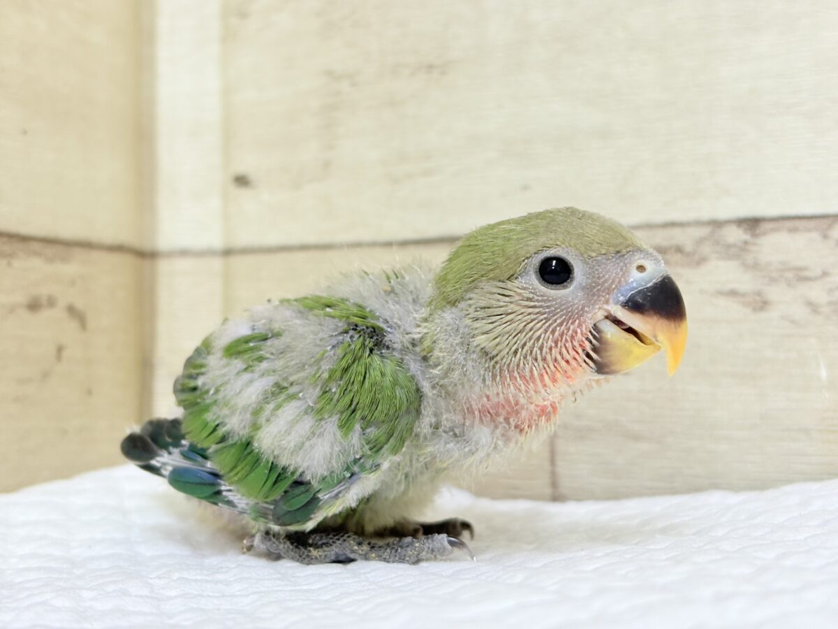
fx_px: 1259
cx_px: 419
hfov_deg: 36.8
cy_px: 314
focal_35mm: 52
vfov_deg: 28.0
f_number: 1.6
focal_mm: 5.96
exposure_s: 1/50
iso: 80
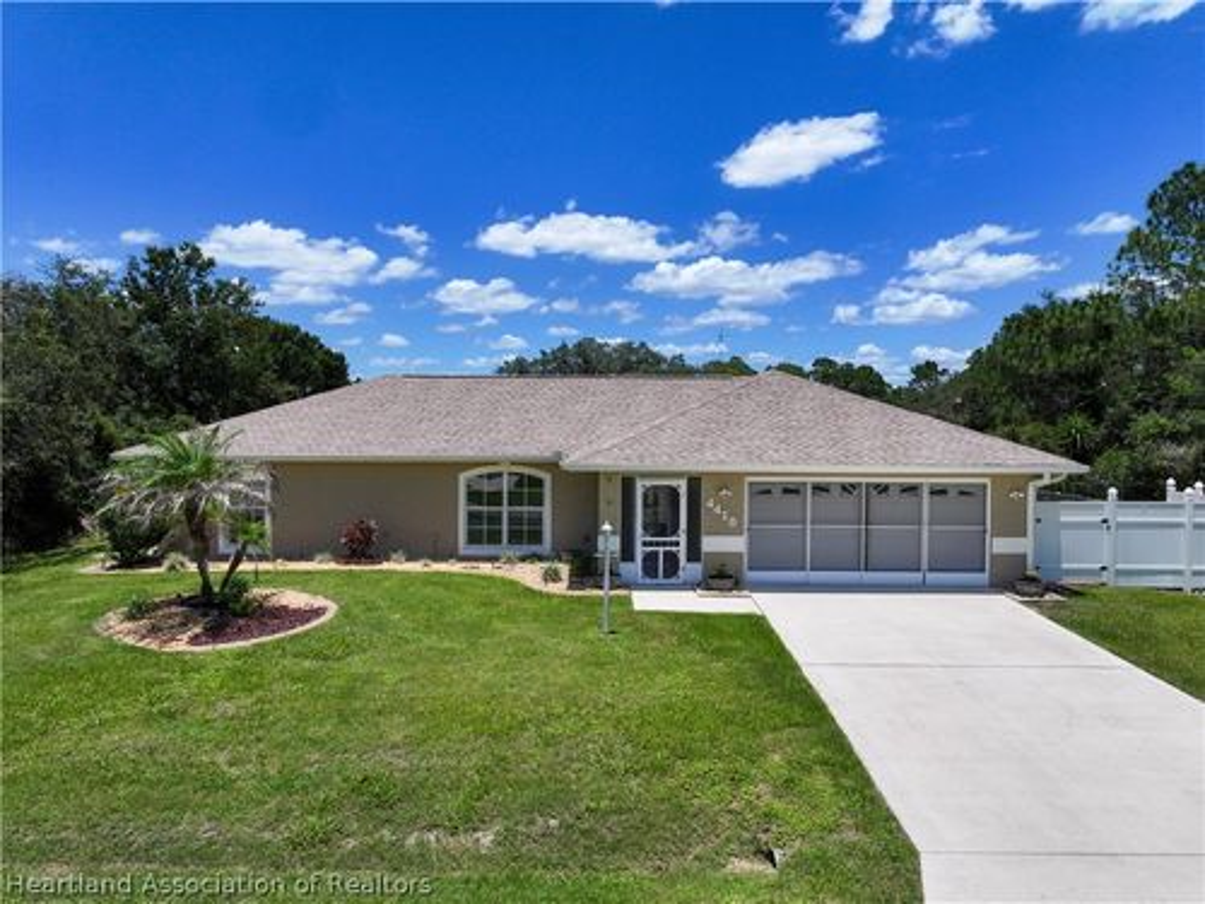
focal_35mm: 24
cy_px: 452
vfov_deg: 56.8
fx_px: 835
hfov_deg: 71.6
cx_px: 602
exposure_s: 1/5000
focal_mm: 12.29
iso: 110
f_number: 2.8
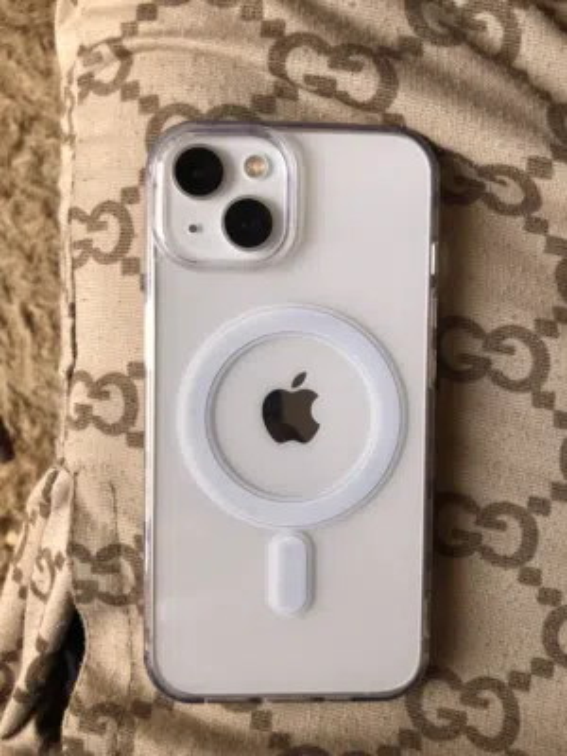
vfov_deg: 63.4
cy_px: 378
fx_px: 612
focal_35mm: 28
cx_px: 284
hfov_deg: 49.7
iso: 64
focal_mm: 3.99
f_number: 1.8
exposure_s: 1/120
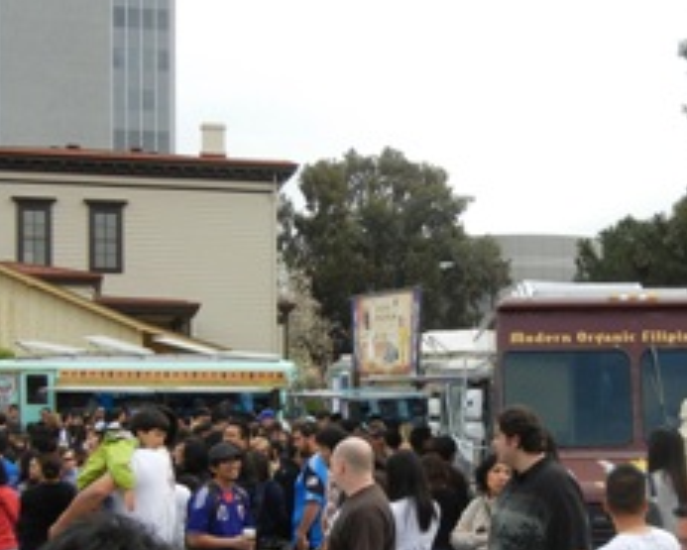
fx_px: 1343
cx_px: 434
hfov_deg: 28.6
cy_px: 425
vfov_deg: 22.9
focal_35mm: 66
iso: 160
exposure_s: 1/927
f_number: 3.5
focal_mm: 5.4
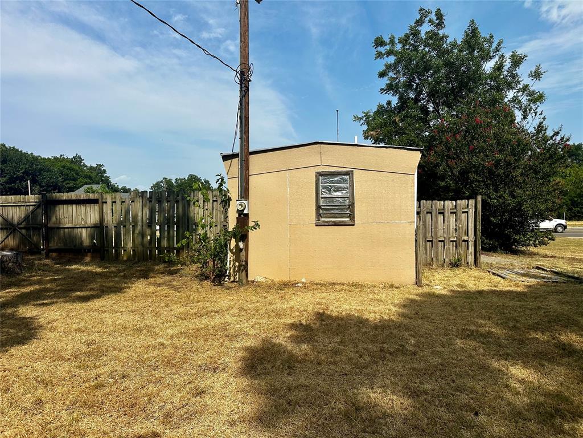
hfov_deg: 71.6
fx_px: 404
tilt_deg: -5.8
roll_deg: +2.4
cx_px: 292
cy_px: 219
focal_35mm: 24
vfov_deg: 56.8
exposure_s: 1/6623
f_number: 1.78
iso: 80
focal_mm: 6.86
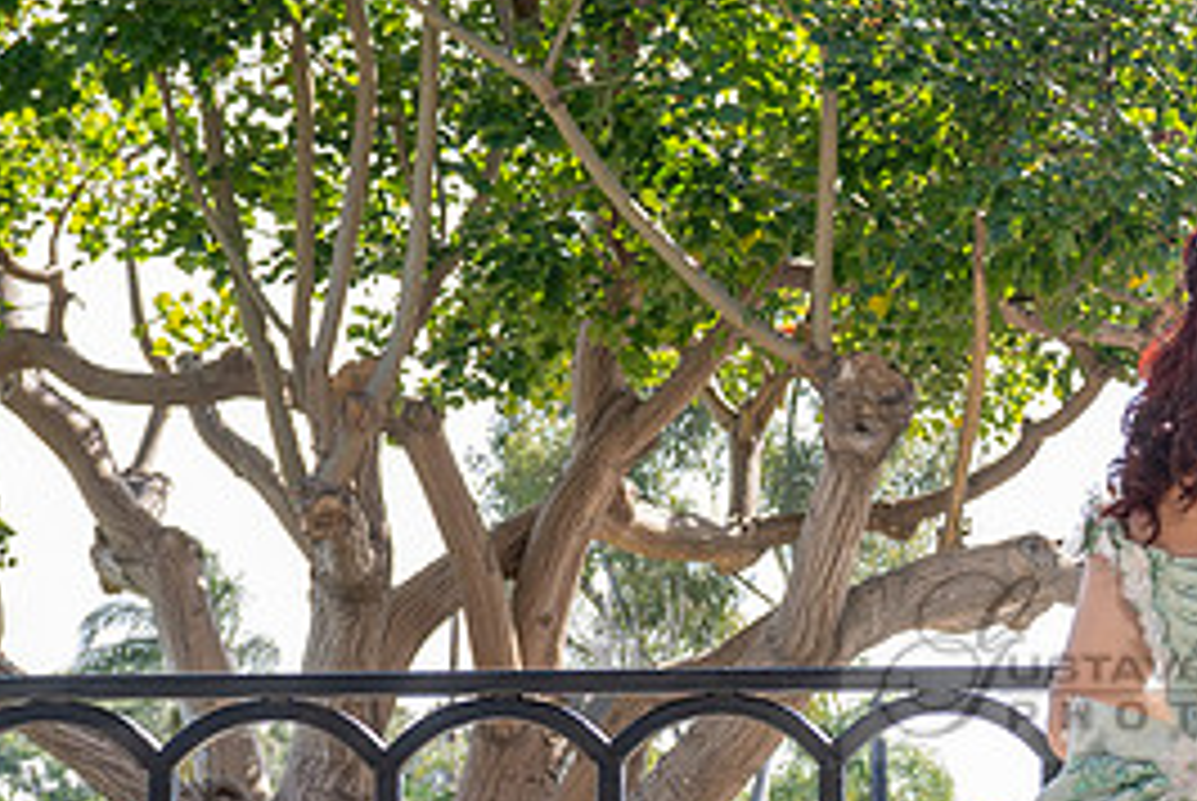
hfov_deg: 18.7
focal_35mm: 103
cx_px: 1441
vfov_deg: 13.3
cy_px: 353
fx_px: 3428
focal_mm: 24
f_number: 5
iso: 200
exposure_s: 1/250
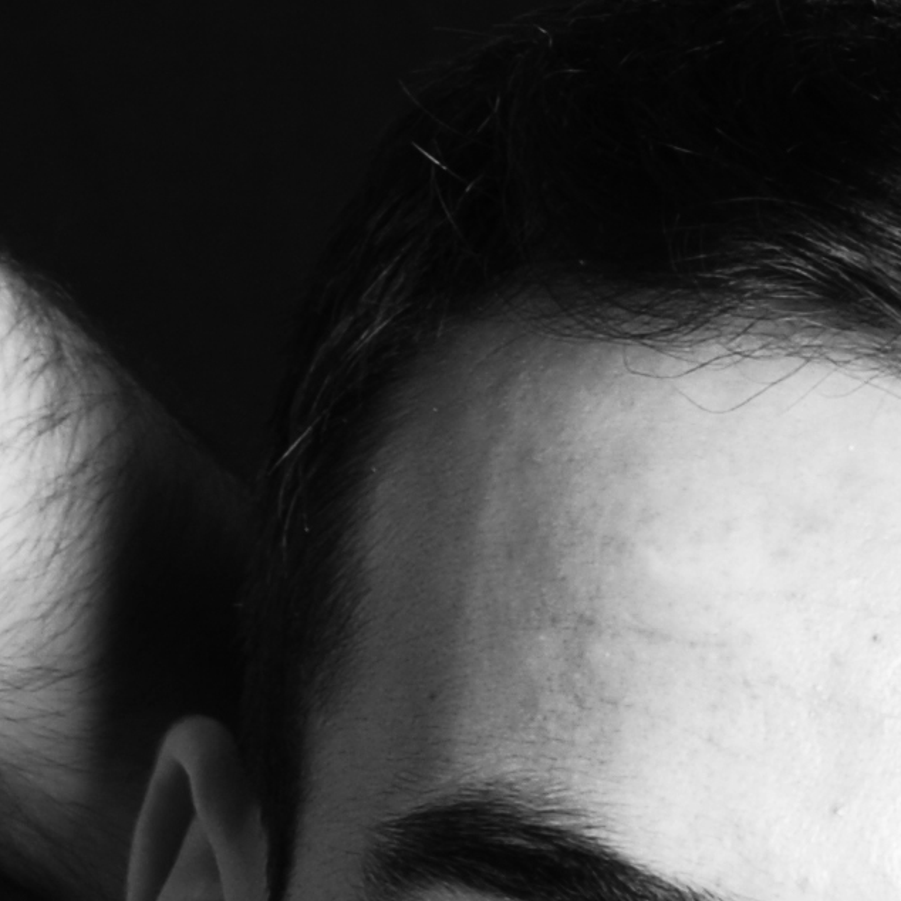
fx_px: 11485
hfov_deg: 4.5
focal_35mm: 390
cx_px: 416
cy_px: 2157
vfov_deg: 4.4
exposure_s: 1/320
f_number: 5.6
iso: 100
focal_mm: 50
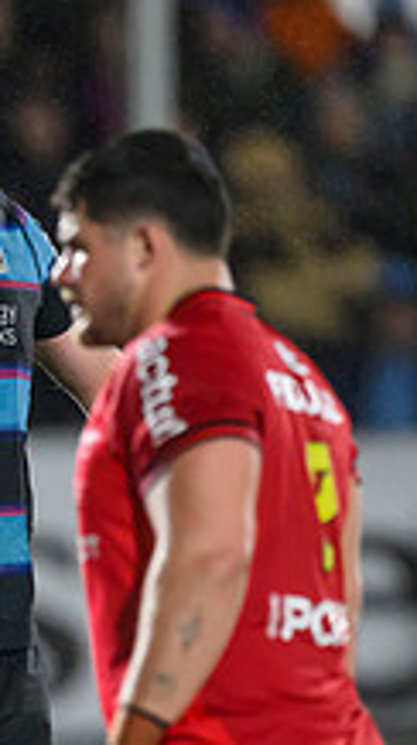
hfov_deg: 0.9
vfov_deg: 1.5
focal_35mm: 1412
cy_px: 631
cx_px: -538
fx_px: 27864
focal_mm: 400
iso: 4000
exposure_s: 1/1600
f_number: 3.2
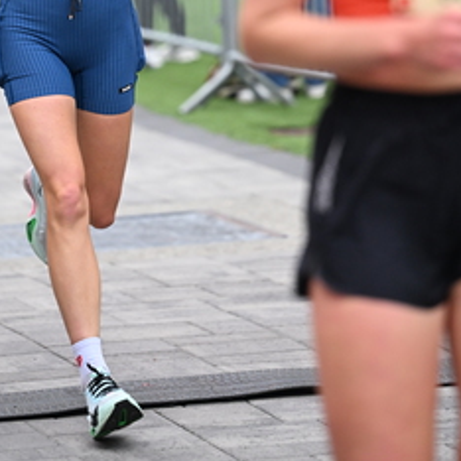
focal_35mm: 280
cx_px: 184
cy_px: 6
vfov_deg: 6.2
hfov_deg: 6.3
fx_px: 4219
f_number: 2.8
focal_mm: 140
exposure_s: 1/1600
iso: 1250
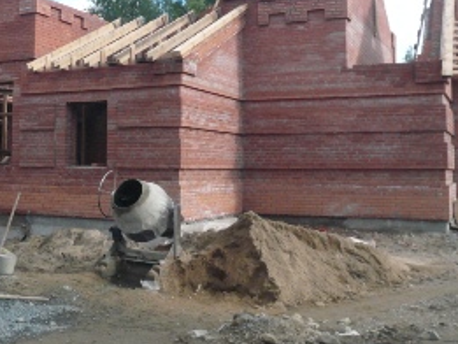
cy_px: 95
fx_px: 635
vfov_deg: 29.9
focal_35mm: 48
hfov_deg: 39.1
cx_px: 147
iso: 200
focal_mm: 4.6
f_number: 8
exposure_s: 1/160
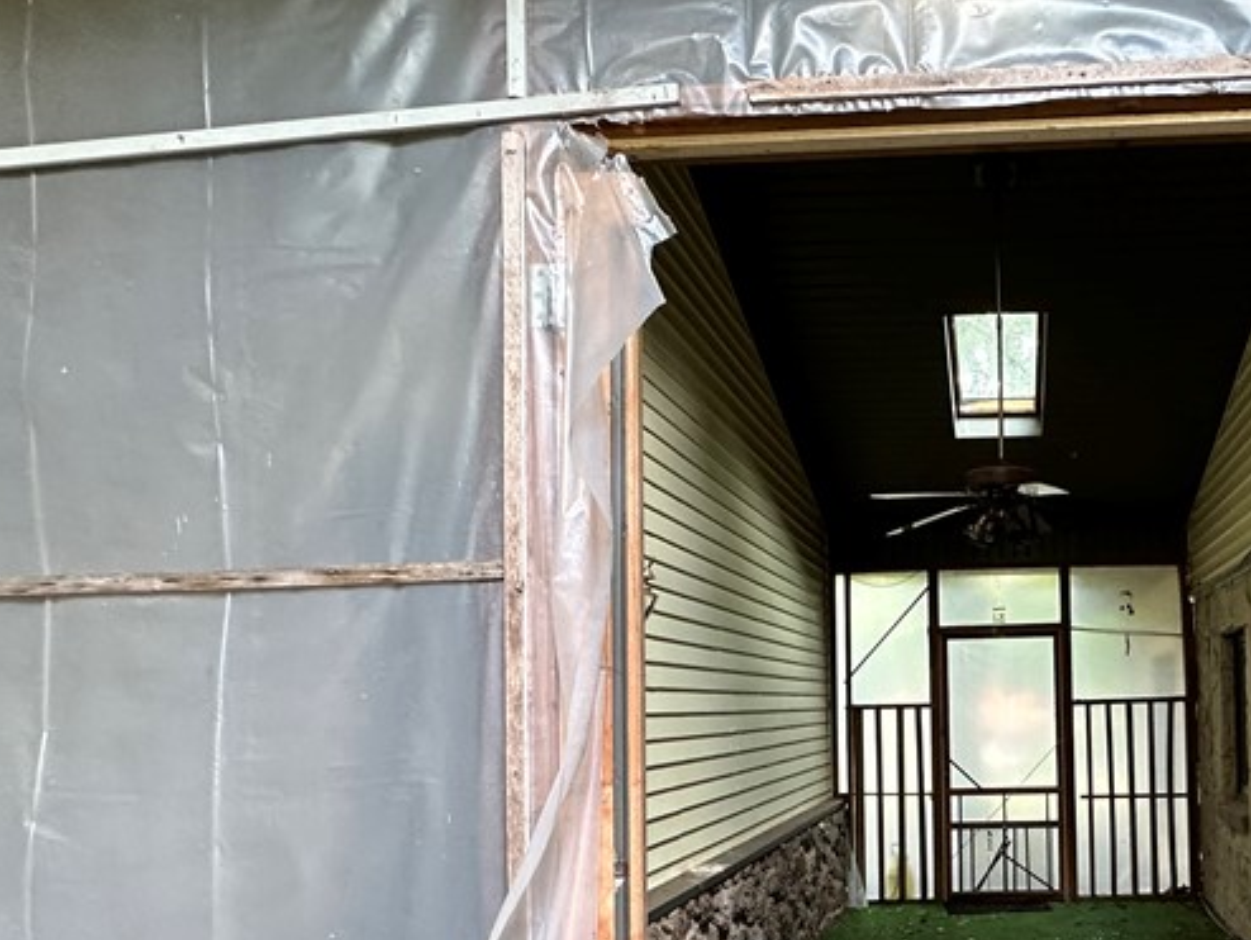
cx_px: 972
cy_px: 684
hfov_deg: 57.7
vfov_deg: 46.8
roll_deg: -0.3
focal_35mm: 29
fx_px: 1049
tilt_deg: +1.9
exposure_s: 1/99
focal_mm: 2.22
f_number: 2.2
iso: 250
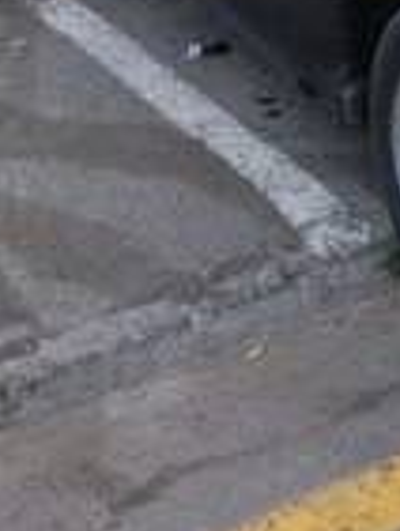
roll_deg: +7.2
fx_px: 1785
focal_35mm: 116
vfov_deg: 15.9
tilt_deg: -9.3
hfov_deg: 12.4
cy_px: -207
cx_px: 517
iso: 64
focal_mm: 4.12
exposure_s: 1/120
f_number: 2.4
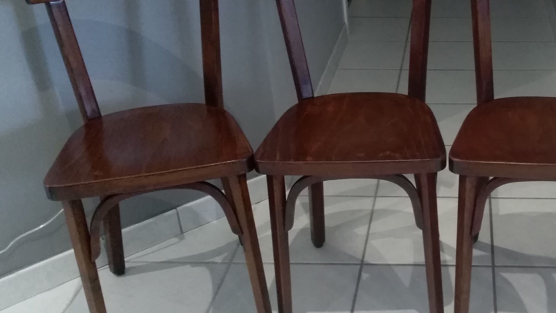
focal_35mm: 50
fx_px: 737
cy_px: 196
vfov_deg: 23.9
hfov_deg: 39.9
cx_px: 435
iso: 665
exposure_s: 1/30
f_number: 2
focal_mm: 3.54
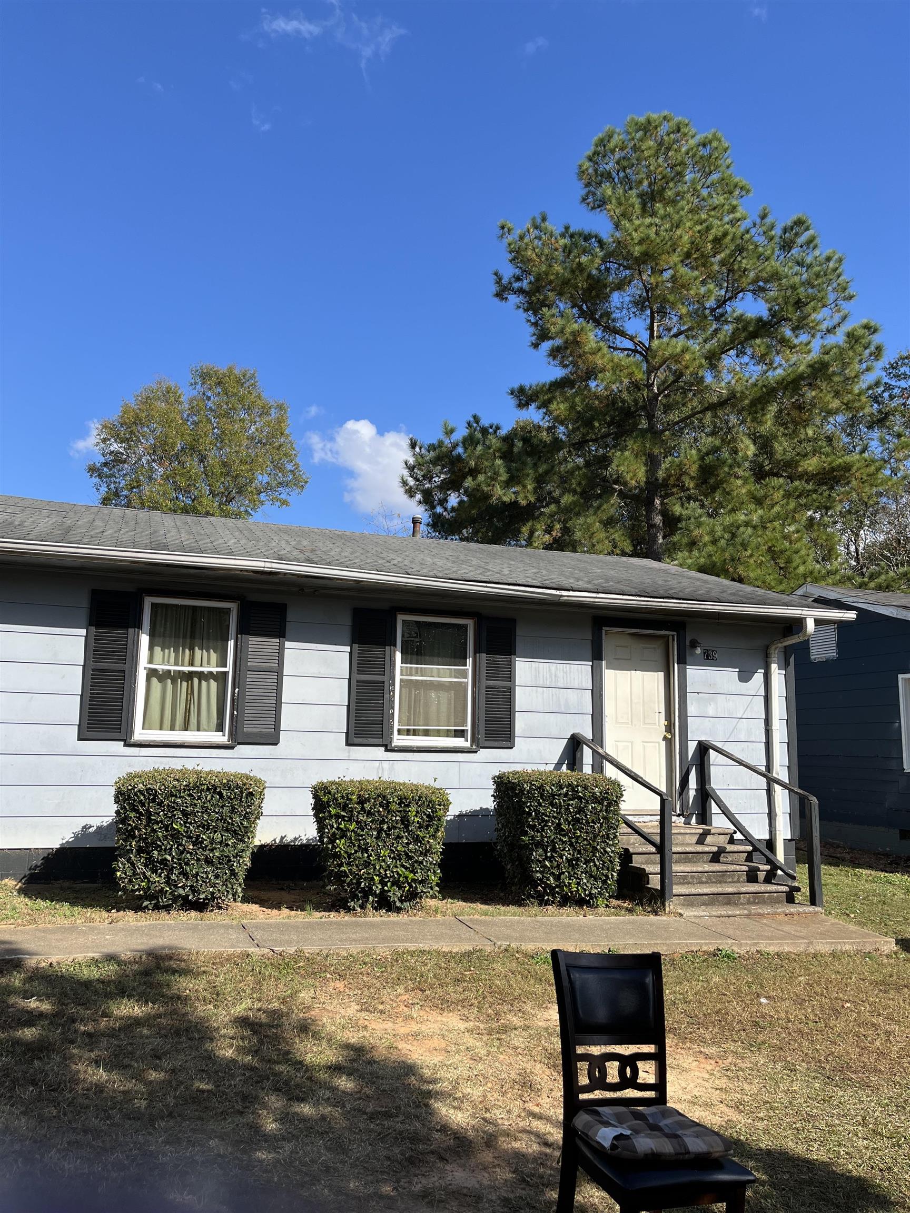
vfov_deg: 67.3
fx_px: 911
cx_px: 455
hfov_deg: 53.1
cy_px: 606
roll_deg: -0.5
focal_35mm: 26
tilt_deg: +9.6
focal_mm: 5.1
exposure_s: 1/2688
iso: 50
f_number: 1.6
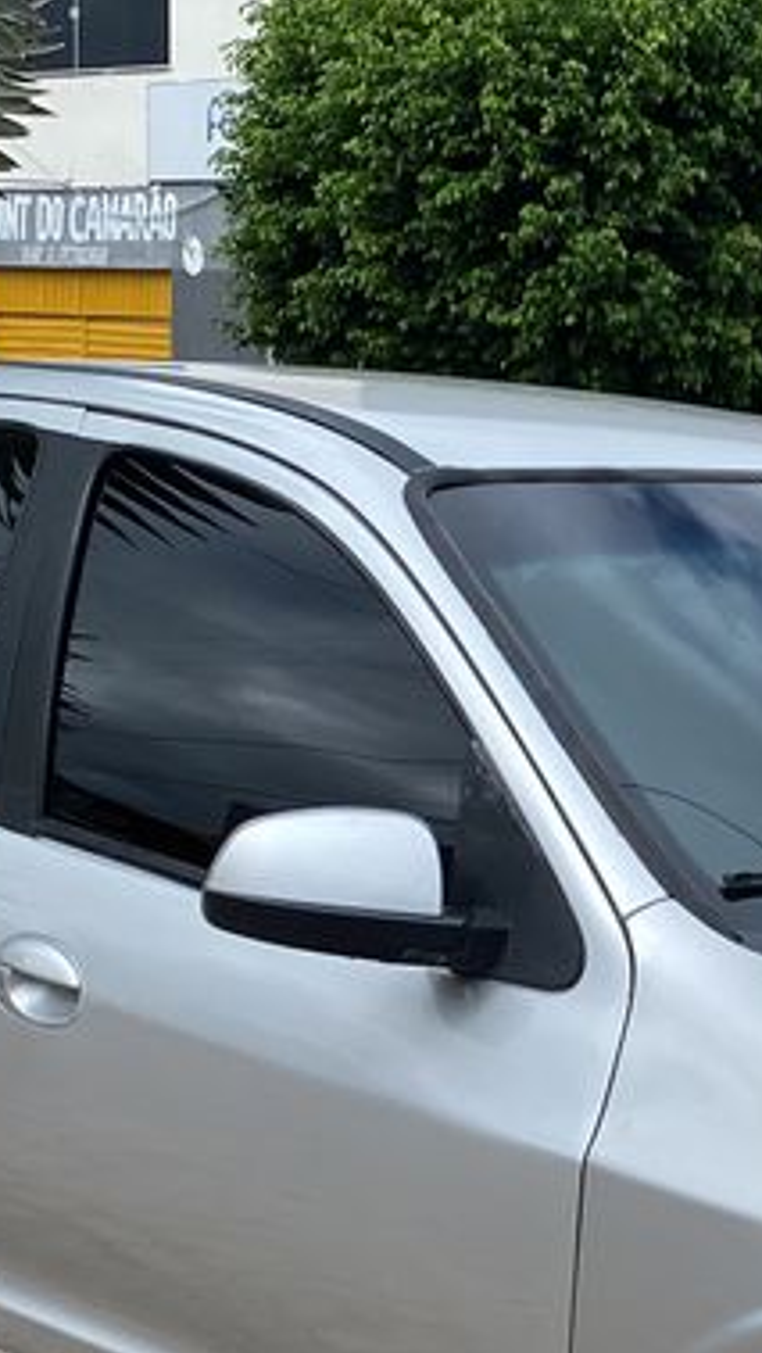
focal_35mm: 70
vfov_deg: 29.5
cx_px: 1055
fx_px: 2511
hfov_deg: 16.1
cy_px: 1070
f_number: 1.8
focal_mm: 4.25
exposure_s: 1/2755
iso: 32
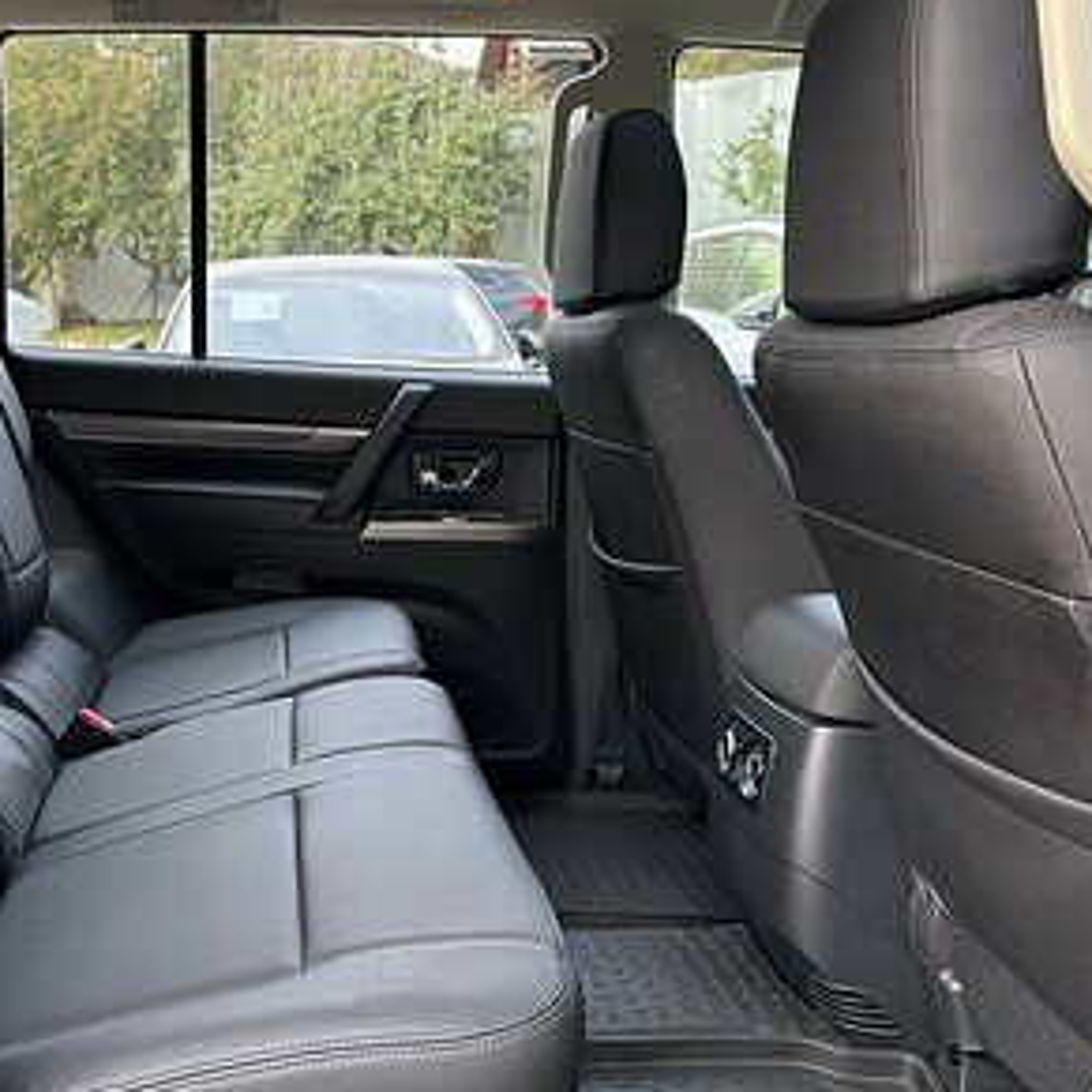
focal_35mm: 40
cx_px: 300
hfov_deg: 40.9
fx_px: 1428
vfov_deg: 41.9
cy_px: 550
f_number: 1.78
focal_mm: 6.76
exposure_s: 1/121
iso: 160
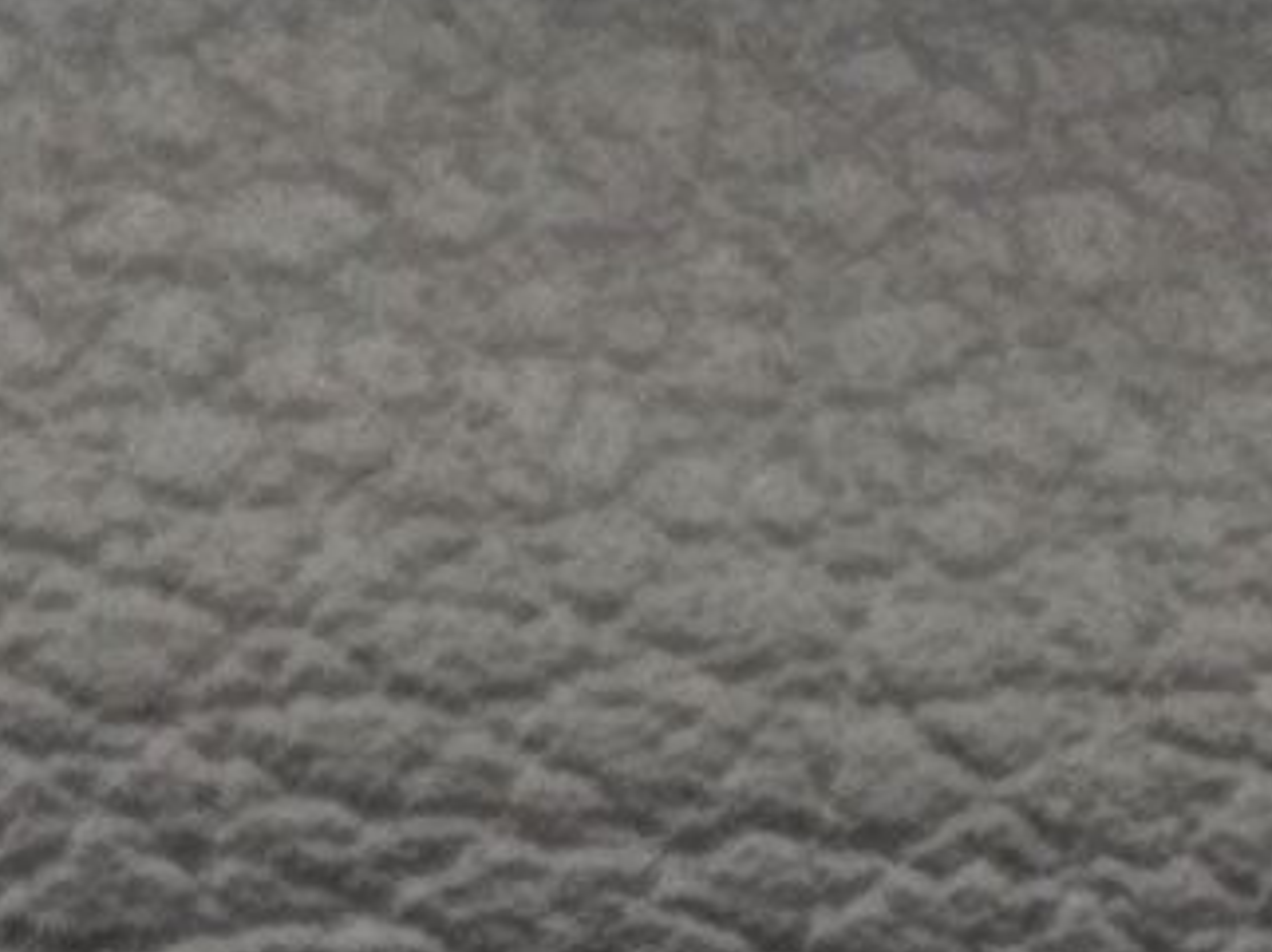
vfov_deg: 6.9
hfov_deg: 9.4
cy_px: 3314
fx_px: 6720
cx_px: 3263
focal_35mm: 183
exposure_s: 1/24
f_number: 1.7
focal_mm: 6.3
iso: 800
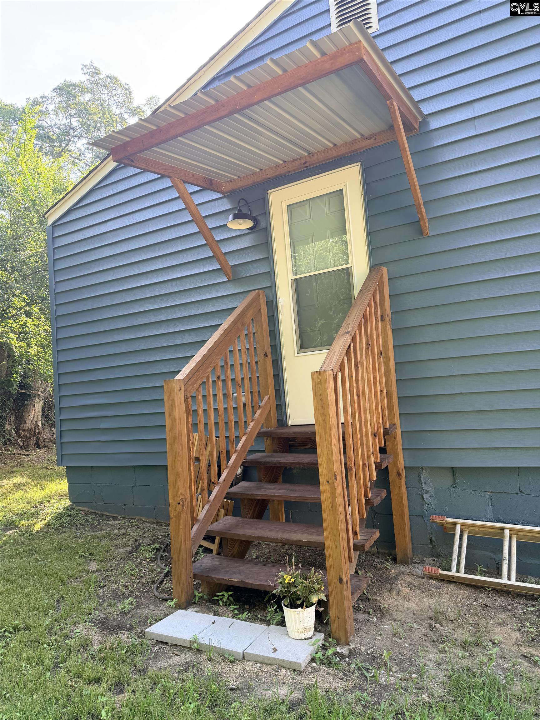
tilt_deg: +4.1
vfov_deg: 71.6
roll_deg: +2.8
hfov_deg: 56.8
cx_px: 270
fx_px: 499
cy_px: 360
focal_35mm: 24
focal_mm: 6.76
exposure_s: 1/258
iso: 80
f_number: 1.78
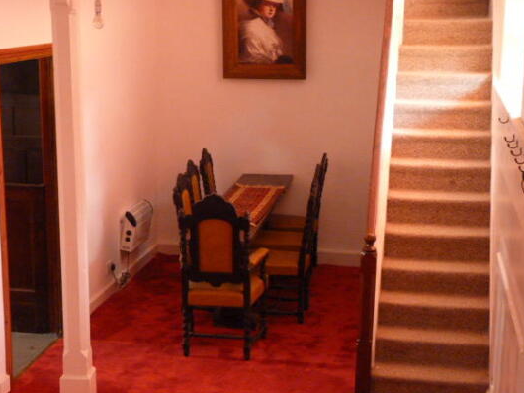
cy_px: 206
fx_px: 999
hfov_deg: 29.4
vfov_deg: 22.2
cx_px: 267
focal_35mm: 66
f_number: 3.2
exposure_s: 1/40
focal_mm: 10.8
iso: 800
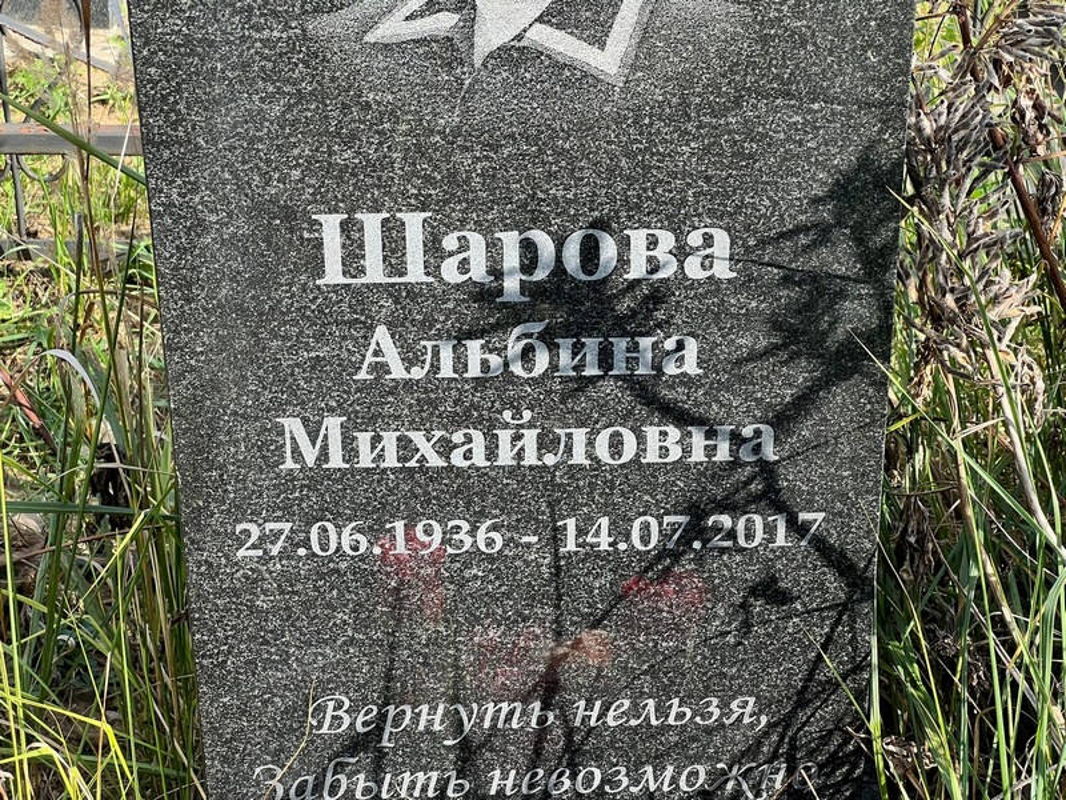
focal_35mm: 77
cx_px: 533
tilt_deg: -31.0
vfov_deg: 19.1
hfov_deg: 25.3
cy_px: 400
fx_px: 2371
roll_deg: +1.1
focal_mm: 9
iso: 32
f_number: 2.8
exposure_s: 1/213
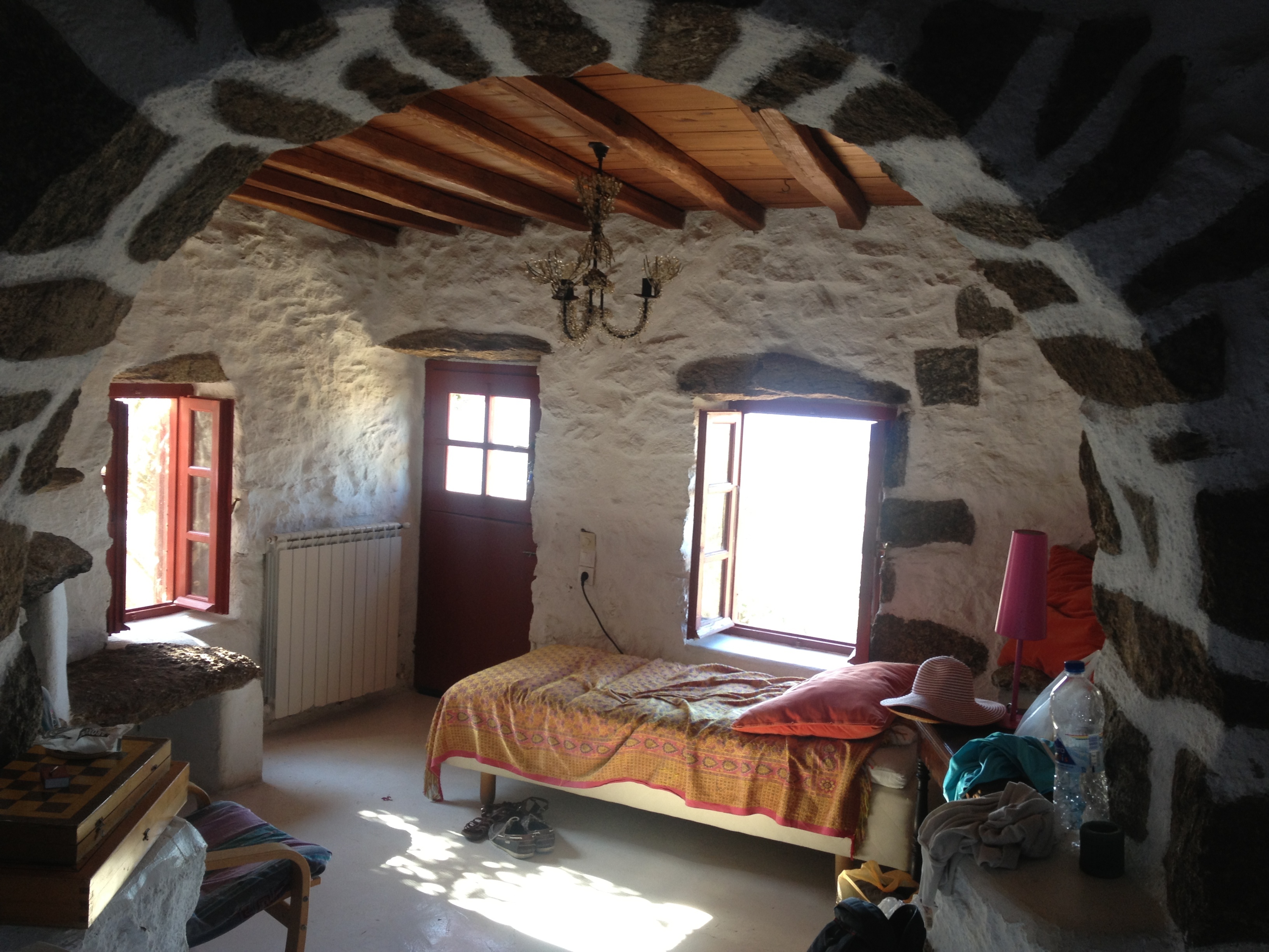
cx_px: 634
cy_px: 476
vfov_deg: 40.7
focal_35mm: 35
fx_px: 1283
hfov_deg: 52.6
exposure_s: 1/20
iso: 50
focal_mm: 4.28
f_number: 2.4
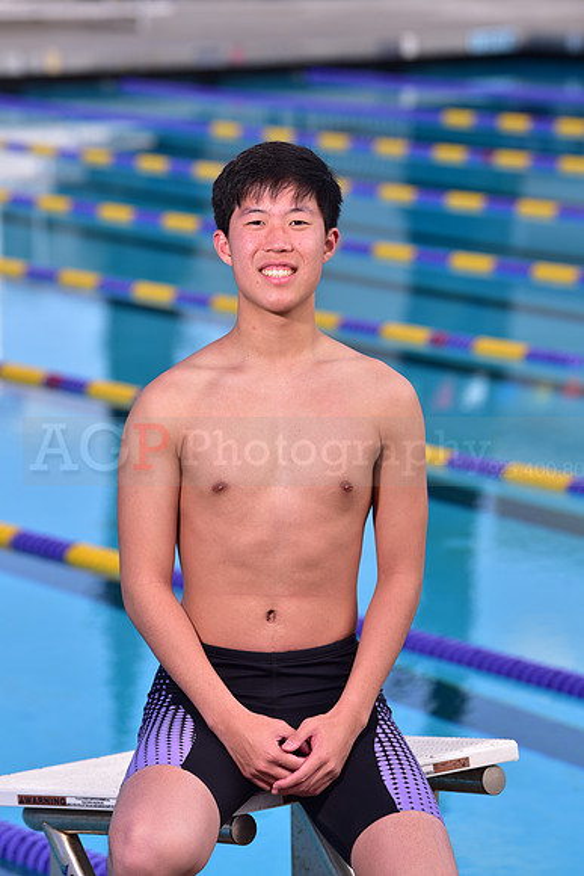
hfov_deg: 8.9
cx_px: 292
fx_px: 3769
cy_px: 438
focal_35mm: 155
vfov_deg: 13.2
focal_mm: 155
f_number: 5
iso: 80
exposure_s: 1/250
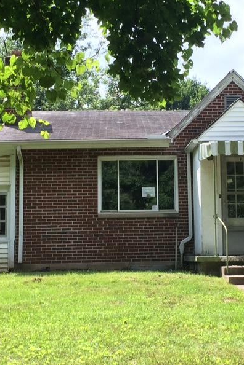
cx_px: 160
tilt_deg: +7.7
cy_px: 156
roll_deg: +1.5
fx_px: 661
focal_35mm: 65
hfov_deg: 20.9
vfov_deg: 30.9
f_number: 2.2
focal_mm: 4.15
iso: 32
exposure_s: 1/789
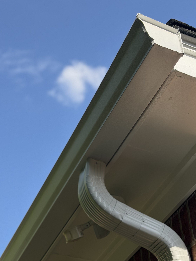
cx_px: 106
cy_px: 148
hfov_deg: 22.6
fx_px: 491
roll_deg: +1.0
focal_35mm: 65
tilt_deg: +39.7
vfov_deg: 29.8
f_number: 1.78
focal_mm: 6.76
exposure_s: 1/2415
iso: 100
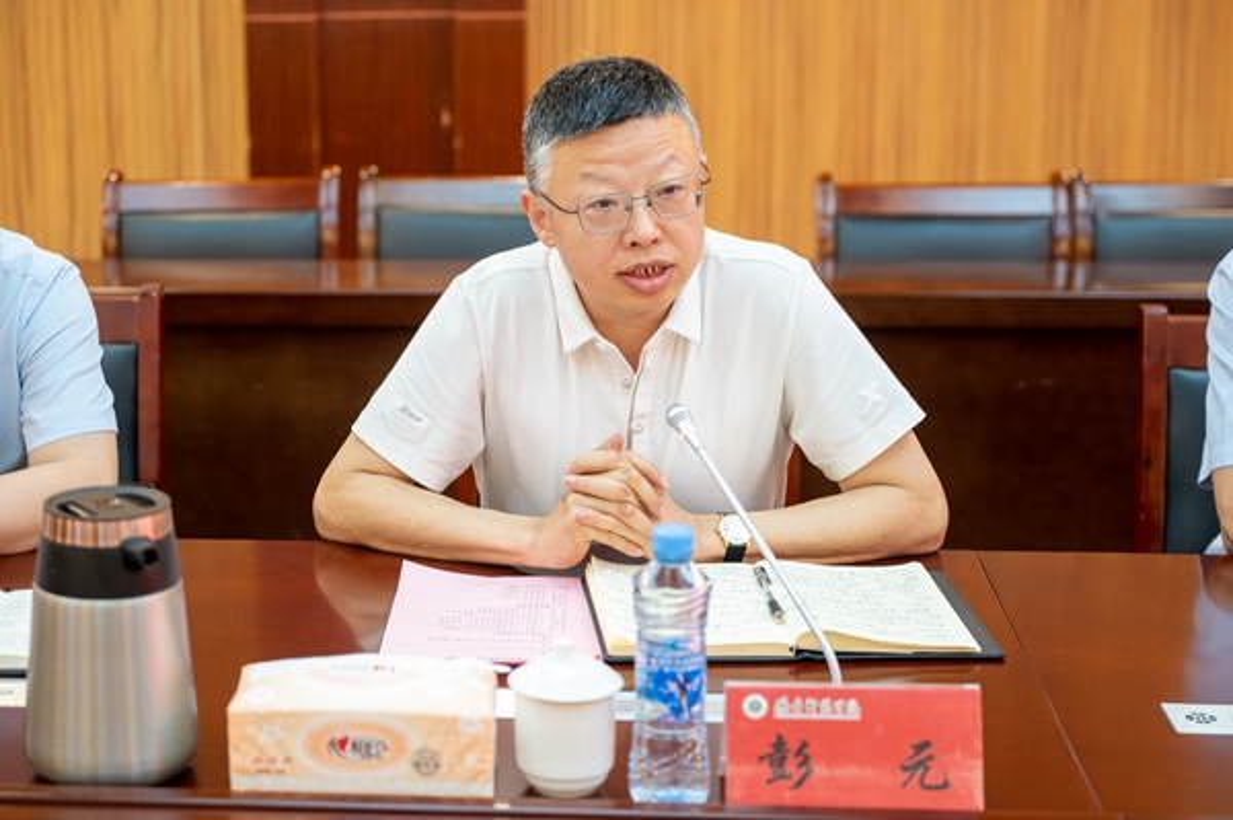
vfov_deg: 19.4
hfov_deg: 28.9
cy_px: 410
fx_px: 2395
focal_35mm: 70
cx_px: 616
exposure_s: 1/125
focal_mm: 70
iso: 1250
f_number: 3.2
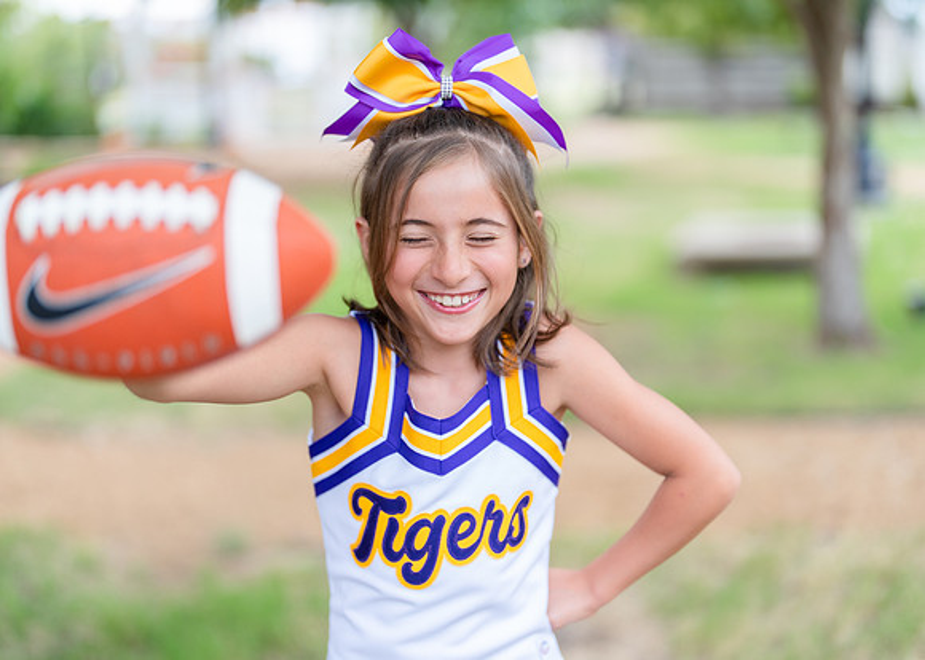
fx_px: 1405
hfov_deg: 36.4
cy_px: 330
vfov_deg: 26.4
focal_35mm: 54
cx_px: 462
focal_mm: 50
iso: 200
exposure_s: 1/400
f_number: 1.2
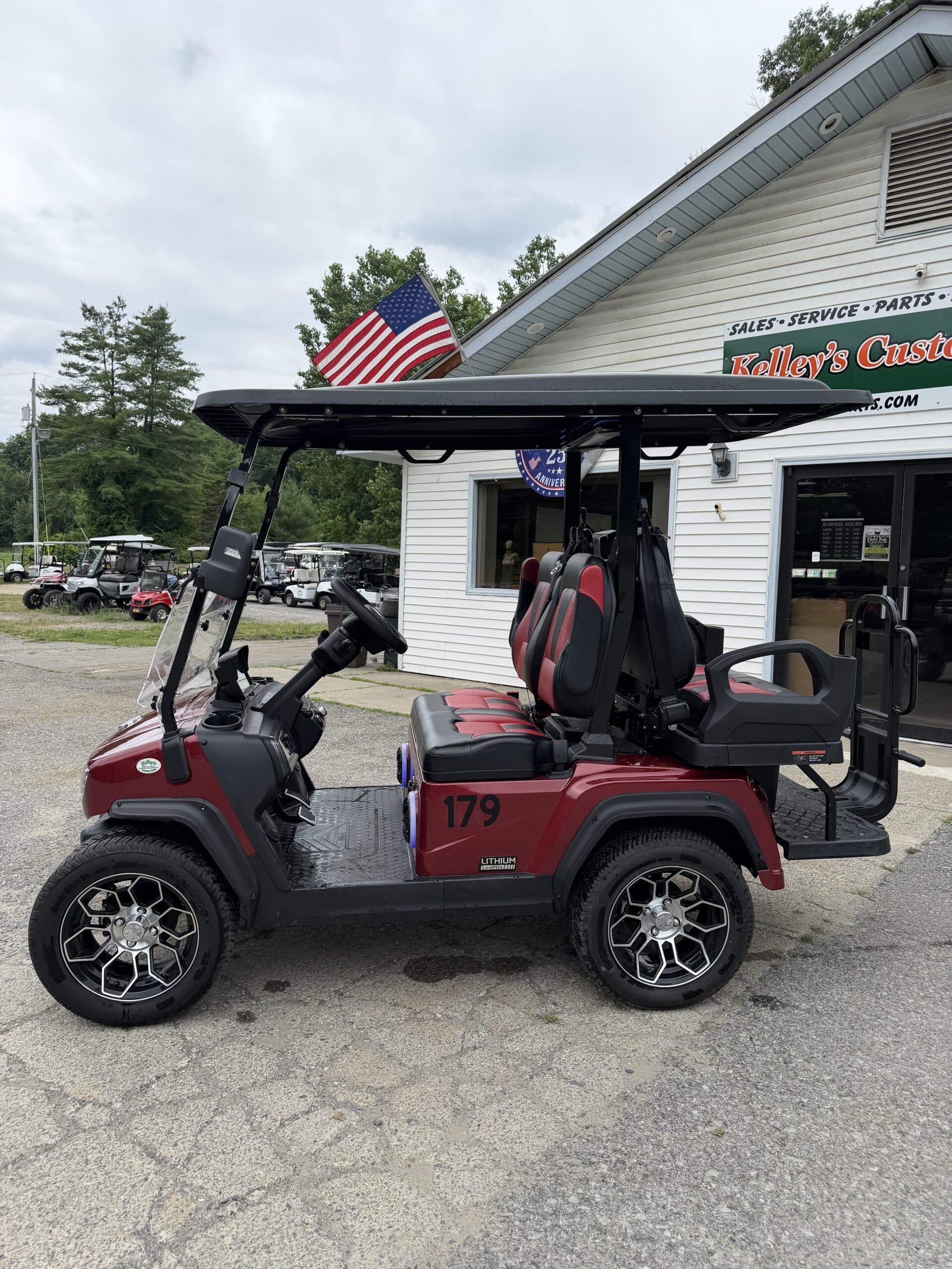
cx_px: 476
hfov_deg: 56.8
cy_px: 634
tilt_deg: -3.6
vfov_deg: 71.6
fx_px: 880
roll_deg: -1.9
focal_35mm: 24
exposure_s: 1/2801
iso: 80
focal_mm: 6.76
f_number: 1.78
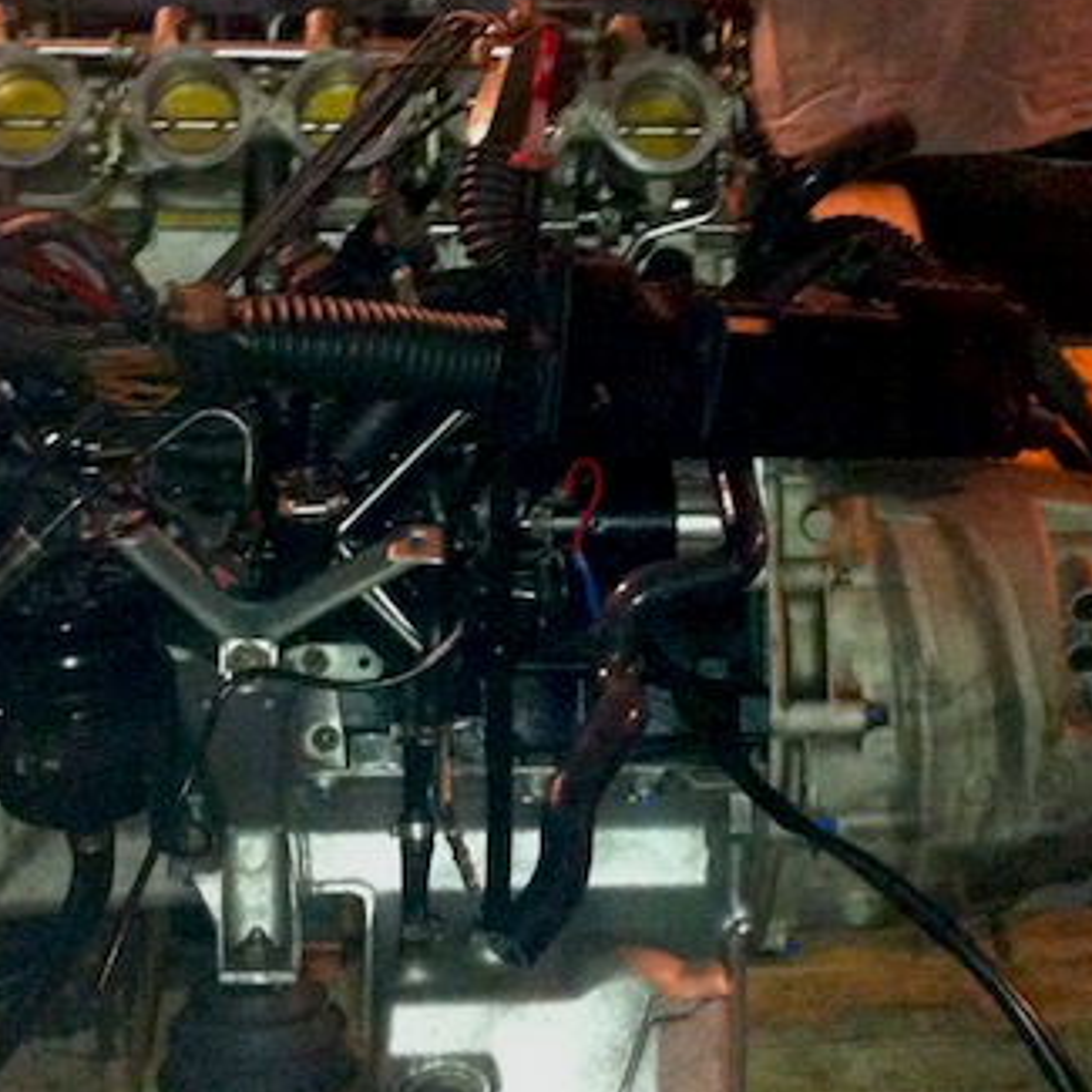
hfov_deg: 22.8
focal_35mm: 76
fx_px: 2712
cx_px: 561
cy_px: 440
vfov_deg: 22.7
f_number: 2.8
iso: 640
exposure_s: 1/15
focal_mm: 3.85
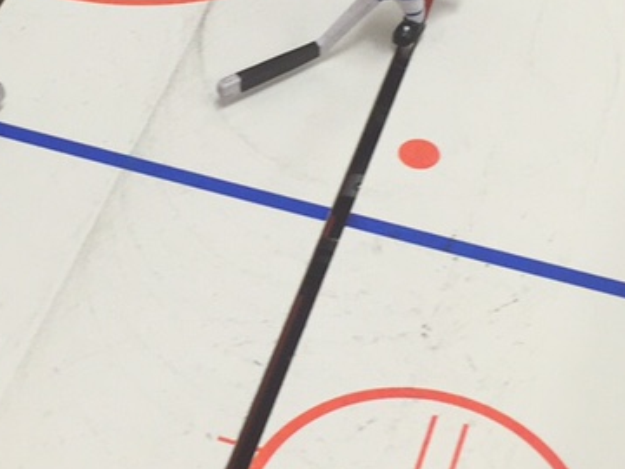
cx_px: 168
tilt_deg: -46.4
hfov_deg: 19.0
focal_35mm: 103
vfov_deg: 14.3
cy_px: 83
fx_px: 1860
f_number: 2.2
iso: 40
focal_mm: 4.15
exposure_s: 1/50
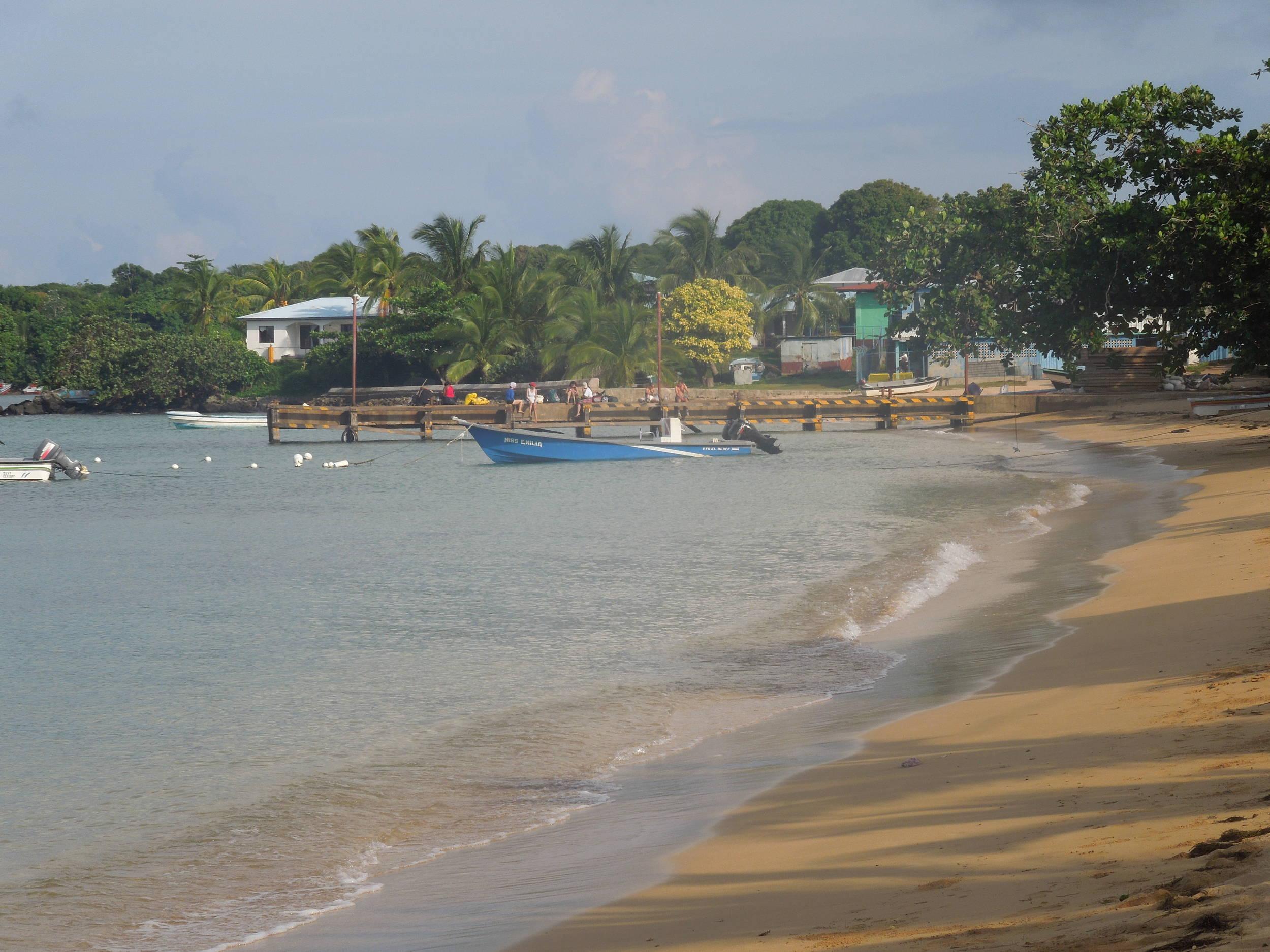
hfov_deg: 16.6
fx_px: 4366
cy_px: 476
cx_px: 635
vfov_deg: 12.5
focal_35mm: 119
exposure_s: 1/640
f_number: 4.8
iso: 100
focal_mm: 21.5
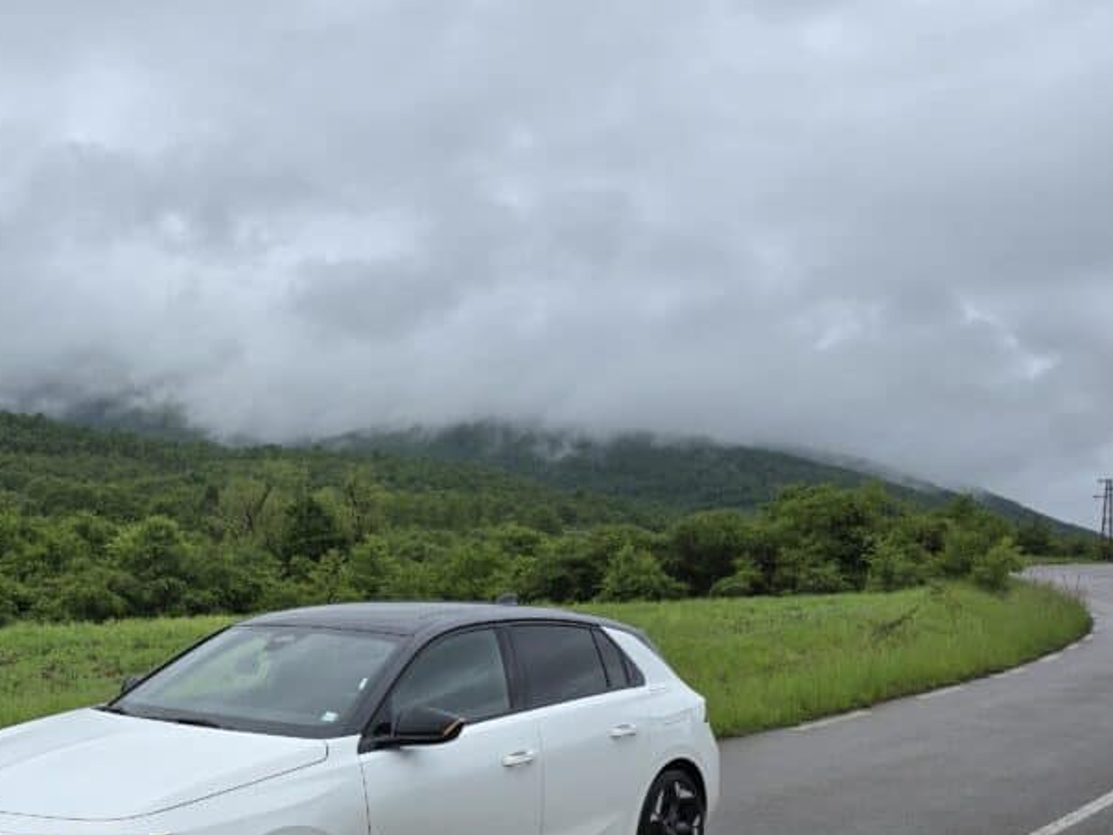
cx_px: 252
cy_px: 560
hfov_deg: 45.8
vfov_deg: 36.4
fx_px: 1254
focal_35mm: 39
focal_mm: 6.3
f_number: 1.7
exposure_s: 1/378
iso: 12
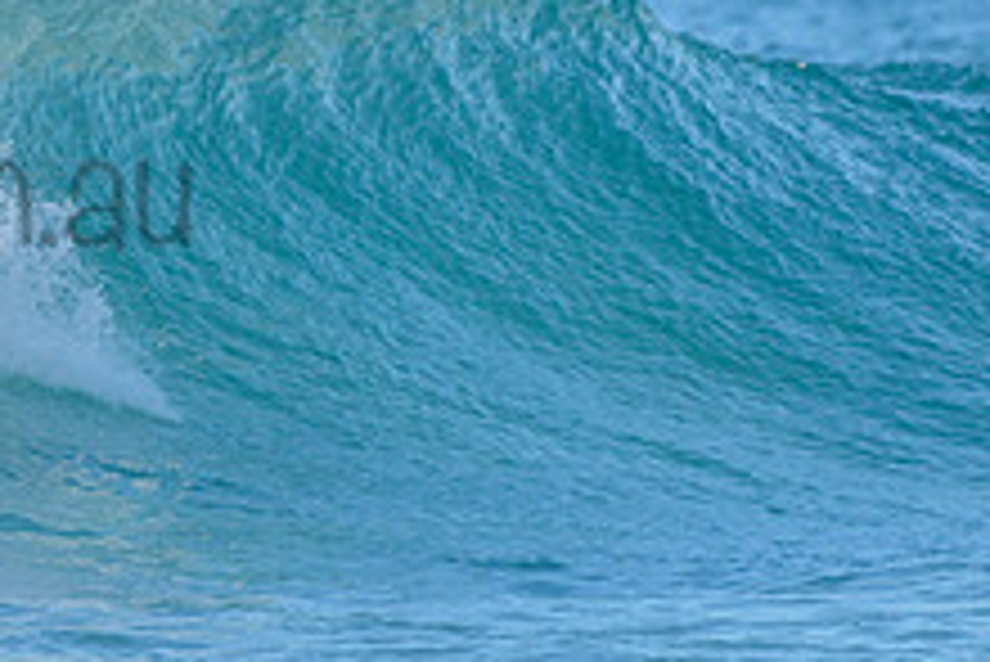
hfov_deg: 1.6
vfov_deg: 1.0
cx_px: -284
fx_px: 36240
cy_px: 142
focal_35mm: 1317
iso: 450
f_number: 5.6
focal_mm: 500
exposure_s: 1/2000
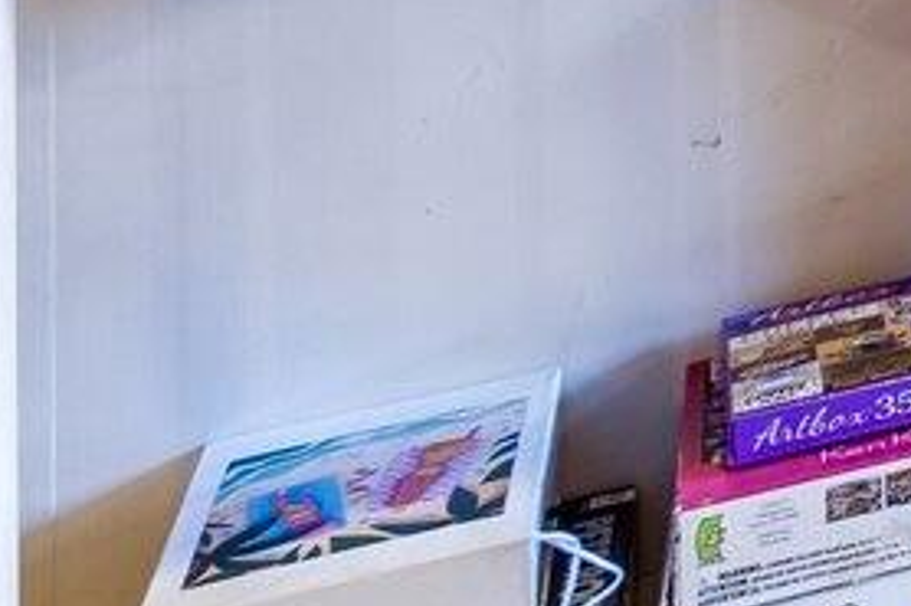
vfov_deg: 9.6
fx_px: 2984
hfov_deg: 10.5
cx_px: 2890
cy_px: -1053
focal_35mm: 118
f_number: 9
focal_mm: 16
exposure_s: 2
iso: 125
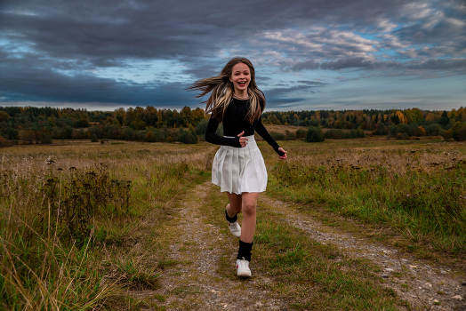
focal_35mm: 31
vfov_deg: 42.4
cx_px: 233
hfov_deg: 60.3
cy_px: 156
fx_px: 401
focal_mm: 31
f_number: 4
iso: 160
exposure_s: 1/250
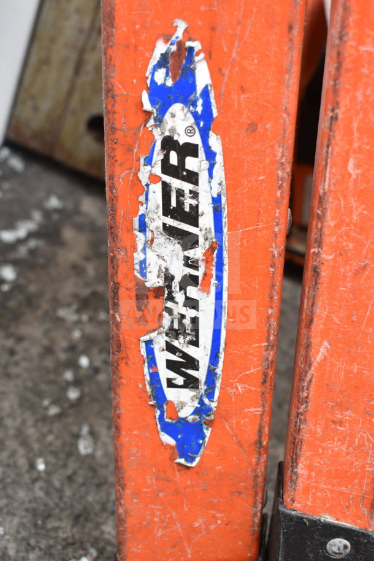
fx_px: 748
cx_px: 187
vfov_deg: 41.1
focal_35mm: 48
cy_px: 280
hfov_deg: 28.1
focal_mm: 32
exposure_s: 1/125
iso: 200
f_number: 5.6
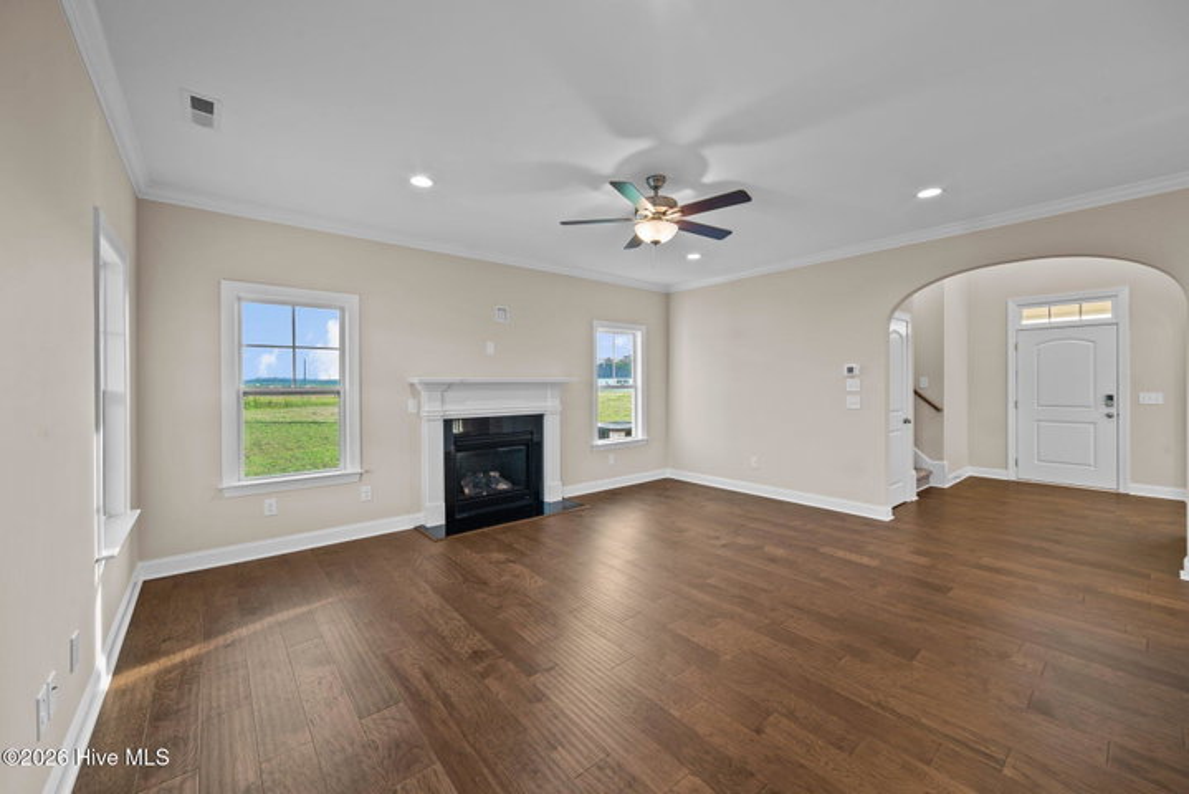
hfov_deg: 104.2
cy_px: 397
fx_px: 463
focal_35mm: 14
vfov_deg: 81.3
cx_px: 594
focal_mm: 14
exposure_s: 1/2
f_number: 8
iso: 100
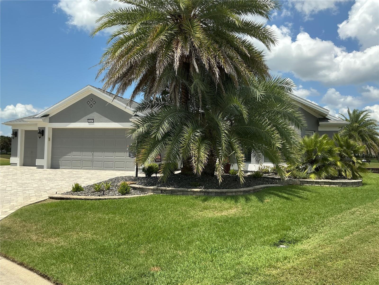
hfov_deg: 61.7
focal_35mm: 29
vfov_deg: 48.2
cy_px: 142
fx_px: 318
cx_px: 190
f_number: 1.8
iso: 25
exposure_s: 1/1912
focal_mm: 3
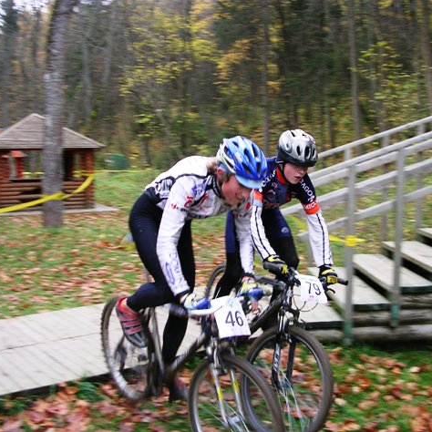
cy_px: 216
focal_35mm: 45
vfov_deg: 37.6
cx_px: 240
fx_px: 635
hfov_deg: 37.5
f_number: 2.8
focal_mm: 5.8
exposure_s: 1/51
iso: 50
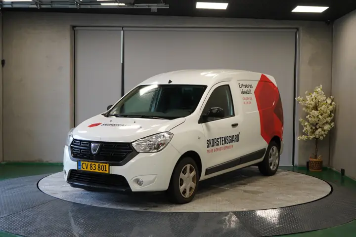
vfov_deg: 27.5
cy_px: 118
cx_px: 178
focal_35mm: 49
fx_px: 485
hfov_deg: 40.3
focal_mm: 49
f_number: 4.5
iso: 1250
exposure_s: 1/160
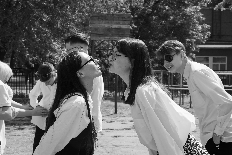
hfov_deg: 23.9
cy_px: 78
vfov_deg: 16.1
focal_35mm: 85
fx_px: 548
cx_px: 116
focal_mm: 85
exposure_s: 1/125
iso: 160
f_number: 13
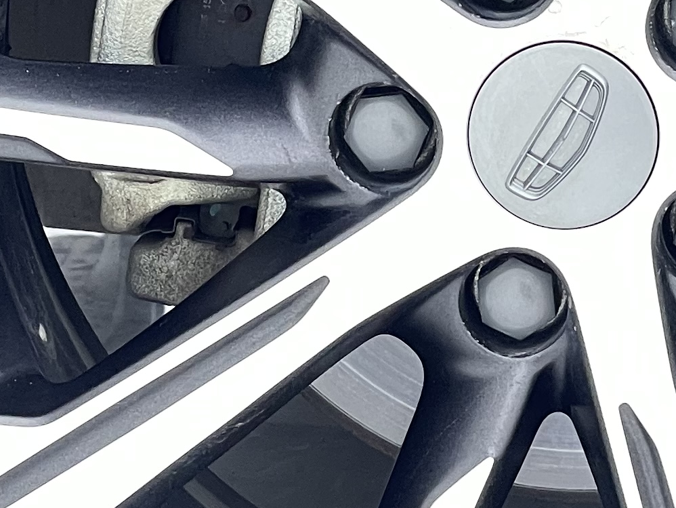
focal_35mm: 210
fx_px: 4102
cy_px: 98
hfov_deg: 9.4
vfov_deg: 7.1
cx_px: 601
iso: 100
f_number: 2
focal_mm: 6
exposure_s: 1/100
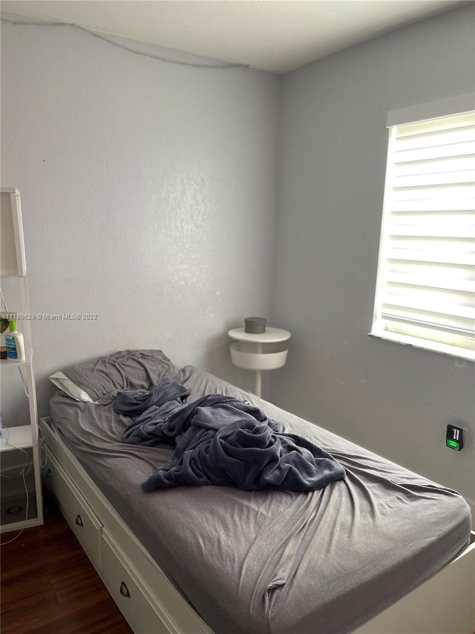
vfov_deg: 67.3
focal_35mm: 26
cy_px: 317
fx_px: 476
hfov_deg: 53.1
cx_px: 238
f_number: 1.6
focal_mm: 5.1
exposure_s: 1/60
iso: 160
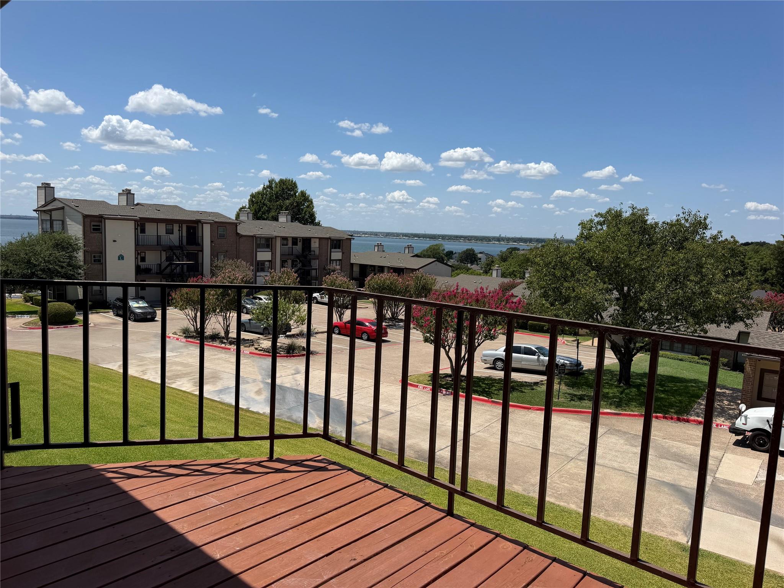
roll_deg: -2.2
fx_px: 544
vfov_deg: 56.8
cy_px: 294
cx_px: 392
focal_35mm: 24
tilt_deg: -6.2
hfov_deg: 71.6
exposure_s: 1/7353
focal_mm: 6.76
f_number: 1.78
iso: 80
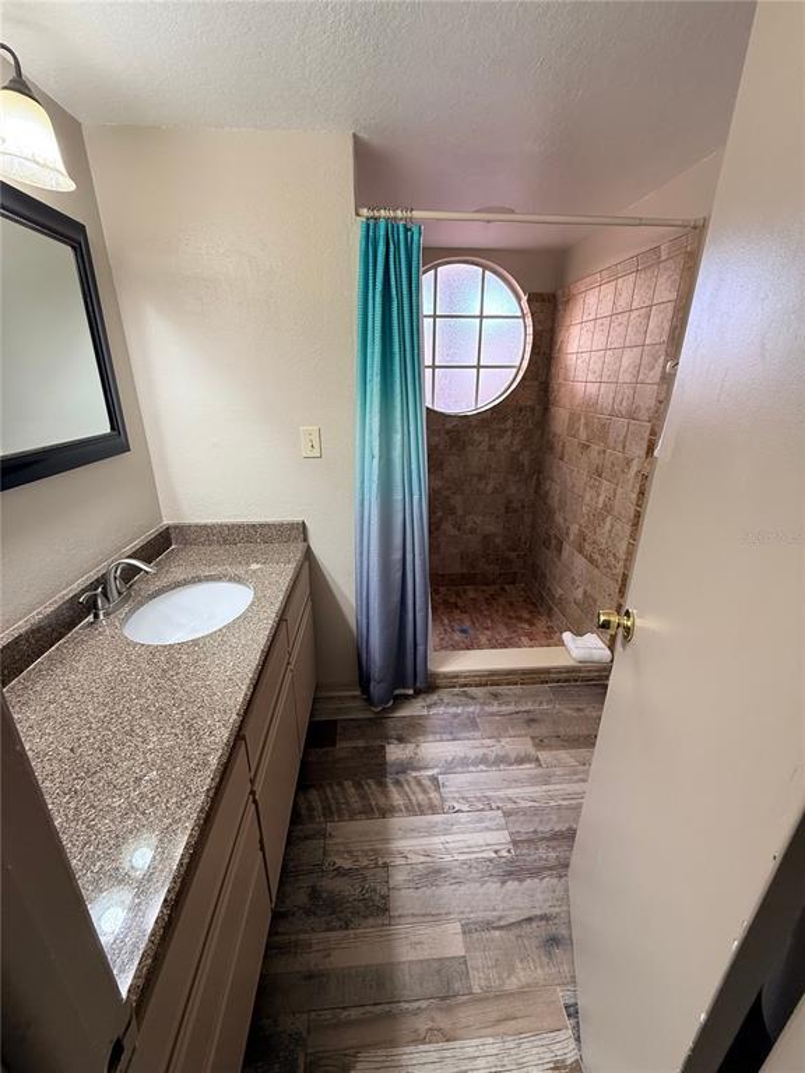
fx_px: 434
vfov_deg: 102.1
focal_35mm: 14
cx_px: 402
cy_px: 536
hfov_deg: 85.7
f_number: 2.2
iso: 200
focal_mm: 2.22
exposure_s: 1/120
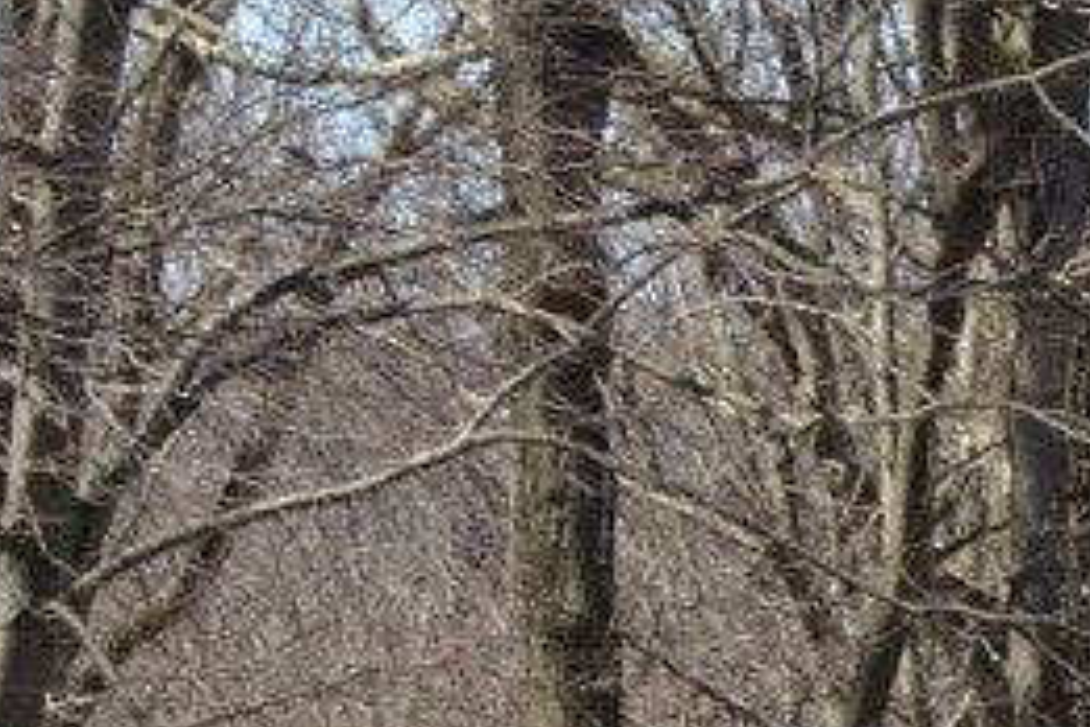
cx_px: 1240
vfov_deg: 1.1
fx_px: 37087
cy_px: 1448
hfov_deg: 1.7
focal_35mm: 1225
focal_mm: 200
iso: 800
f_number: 22
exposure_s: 1/125
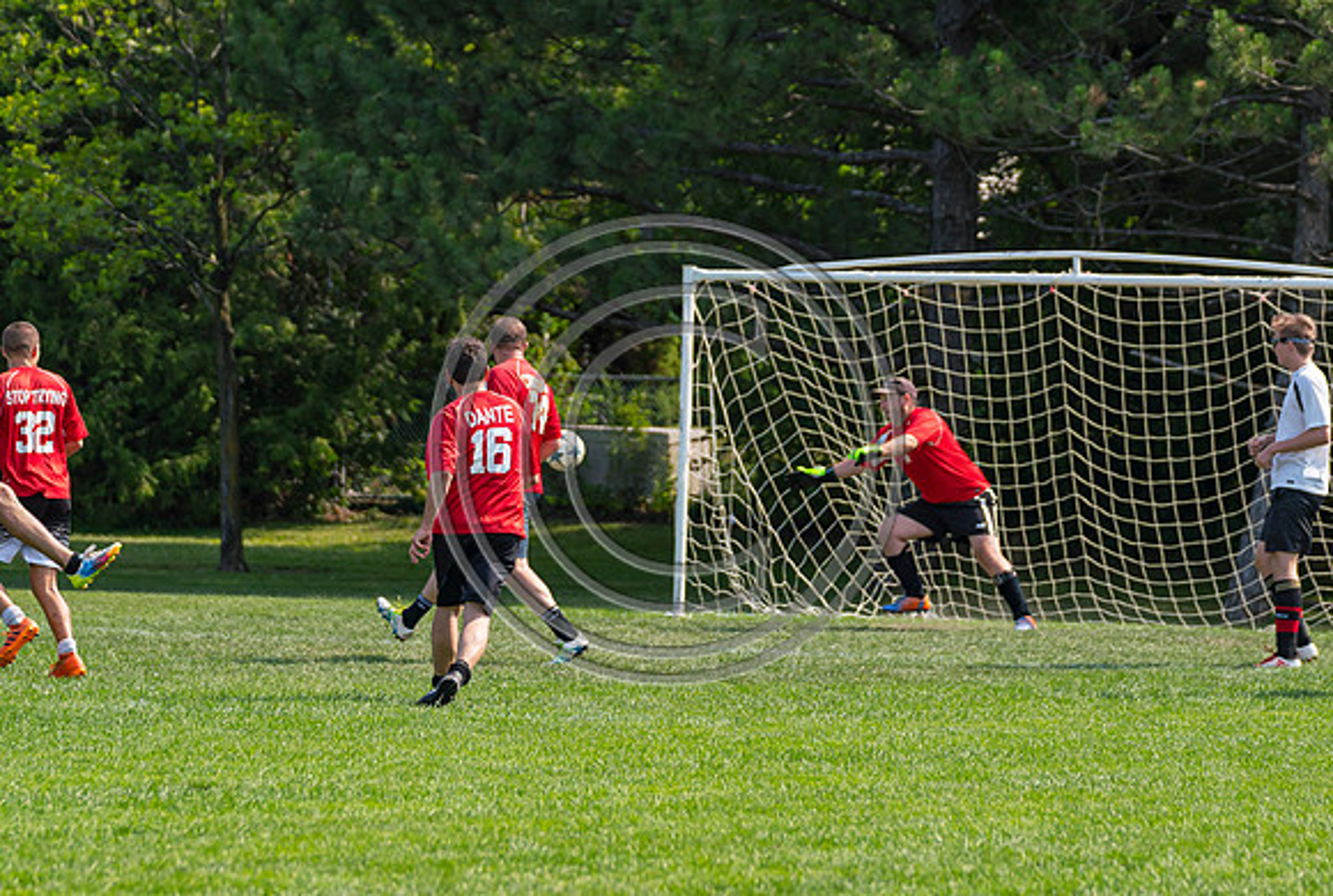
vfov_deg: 5.9
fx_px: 8681
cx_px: 619
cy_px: 419
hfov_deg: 8.8
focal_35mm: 234
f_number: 3.2
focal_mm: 130
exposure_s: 1/3200
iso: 400
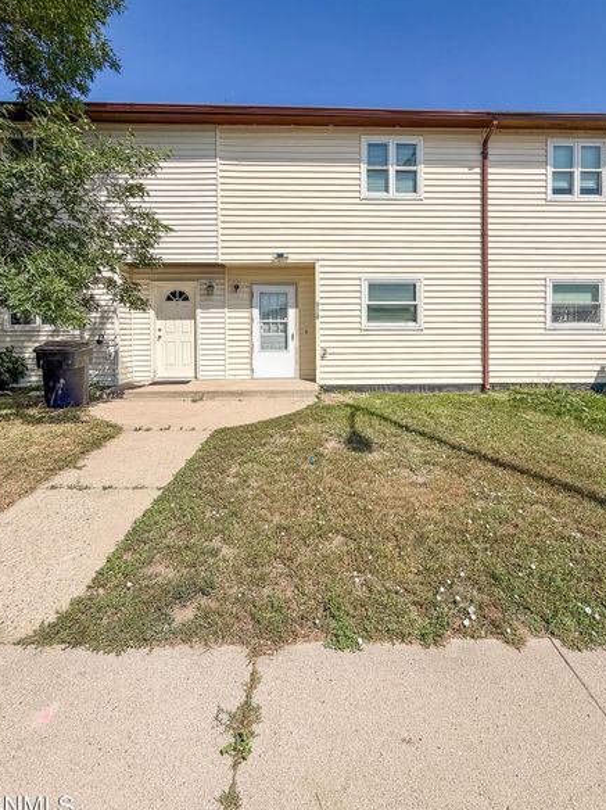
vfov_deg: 94.5
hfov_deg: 77.9
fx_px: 374
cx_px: 327
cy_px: 386
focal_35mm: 16
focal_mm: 2.22
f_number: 2.2
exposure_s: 1/1700
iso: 20
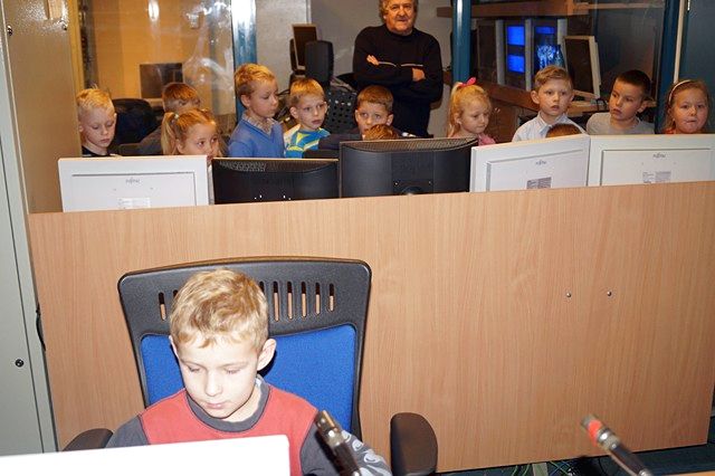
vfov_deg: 34.2
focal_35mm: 39
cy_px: 238
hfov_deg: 49.6
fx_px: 774
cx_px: 358
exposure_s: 1/60
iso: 800
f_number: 4
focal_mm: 26
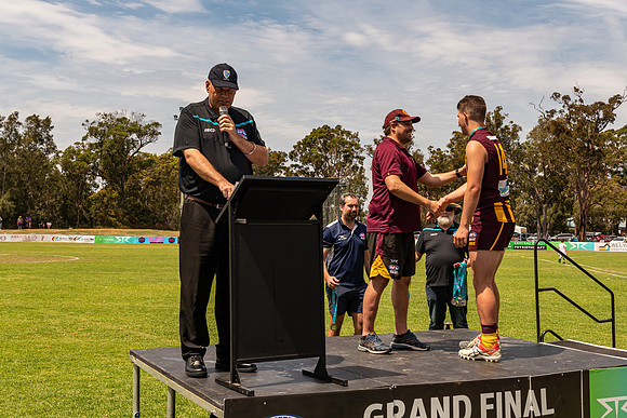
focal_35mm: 44
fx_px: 771
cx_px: 343
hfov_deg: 44.2
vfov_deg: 30.3
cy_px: 189
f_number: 8
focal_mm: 27
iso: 200
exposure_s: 1/640
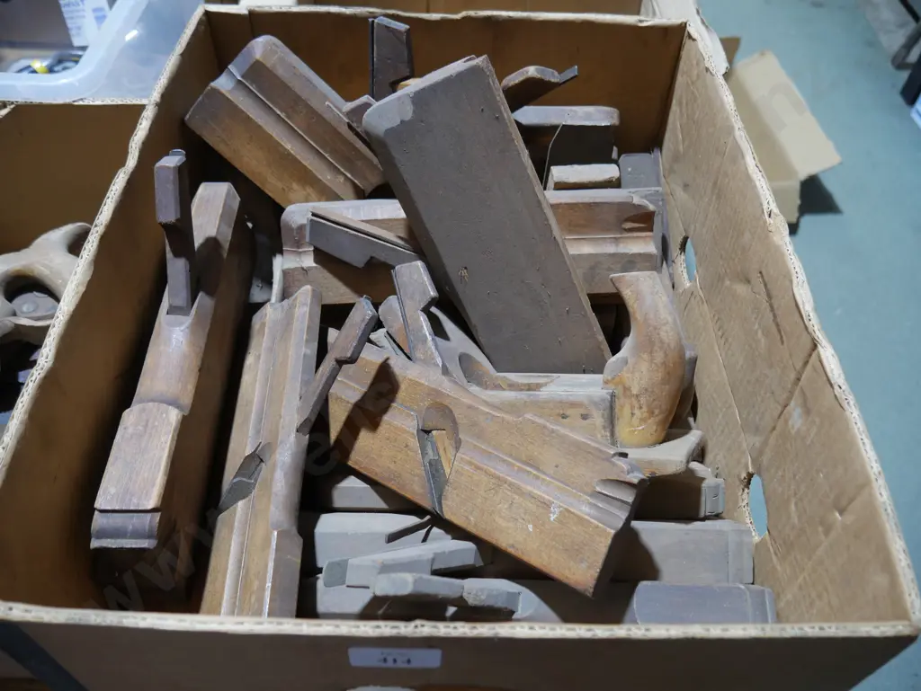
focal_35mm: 28
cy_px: 346
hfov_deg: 63.4
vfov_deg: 49.8
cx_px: 460
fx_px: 745
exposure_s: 1/60
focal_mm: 14
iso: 500
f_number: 3.5
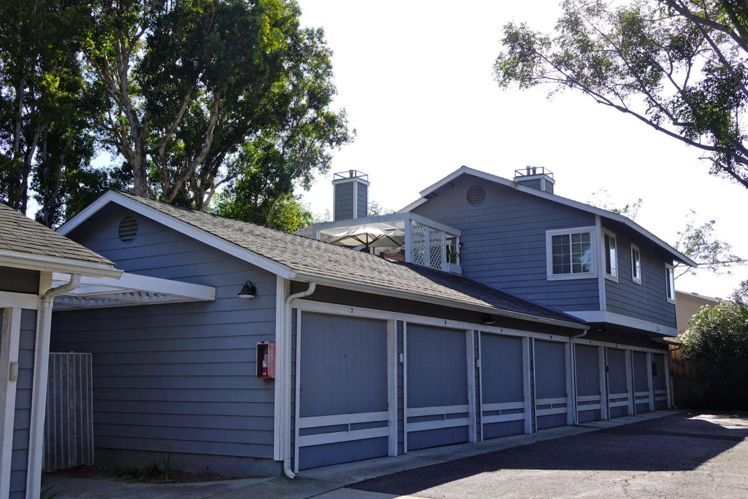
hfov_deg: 51.9
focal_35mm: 37
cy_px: 250
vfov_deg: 35.9
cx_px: 374
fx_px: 769
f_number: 2.8
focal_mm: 13.65
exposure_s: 1/800
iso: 100
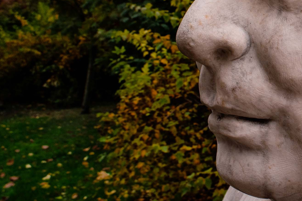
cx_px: 323
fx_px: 235
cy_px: 24
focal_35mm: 28
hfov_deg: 48.8
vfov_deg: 43.0
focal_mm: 12
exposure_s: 1/160
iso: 400
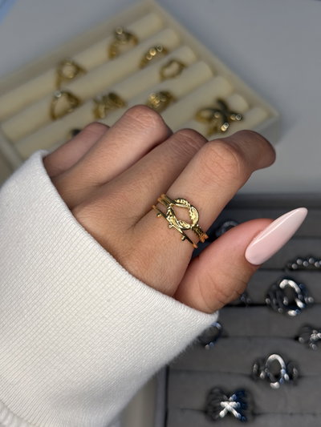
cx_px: 160
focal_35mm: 48
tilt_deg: -59.3
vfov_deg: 39.6
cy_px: 214
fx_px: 593
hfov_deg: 30.3
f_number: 1.78
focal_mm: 6.76
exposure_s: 1/118
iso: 80
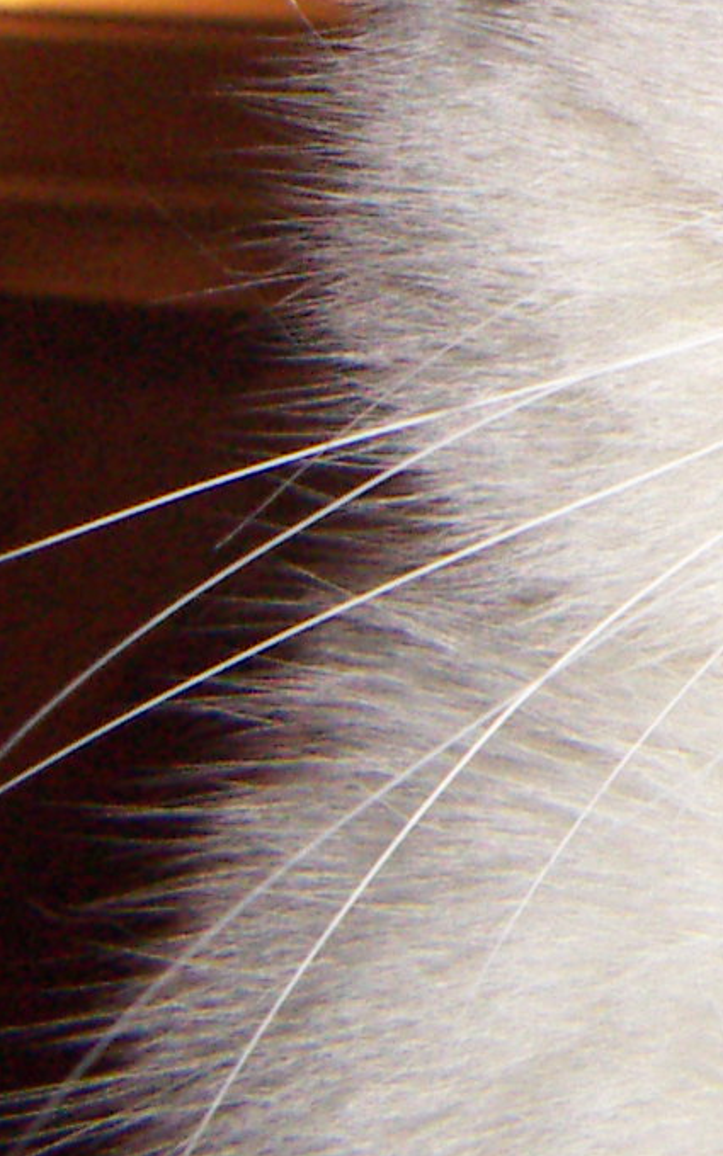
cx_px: 1523
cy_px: 196
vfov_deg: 17.9
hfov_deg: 10.3
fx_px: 3626
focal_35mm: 115
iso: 200
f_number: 6.7
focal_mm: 4.7
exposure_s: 1/50
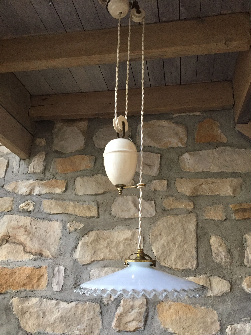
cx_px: 126
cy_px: 168
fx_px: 280
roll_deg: -2.5
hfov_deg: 48.2
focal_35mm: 29
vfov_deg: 61.7
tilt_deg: +22.1
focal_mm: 4.15
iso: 320
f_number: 2.2
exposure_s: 1/33
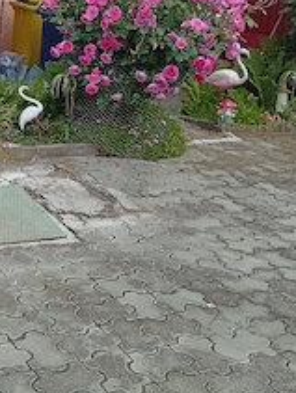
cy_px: 99
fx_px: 580
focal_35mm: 51
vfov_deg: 36.6
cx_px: 24
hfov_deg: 27.5
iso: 52
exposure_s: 1/714
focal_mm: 3.84
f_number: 1.8
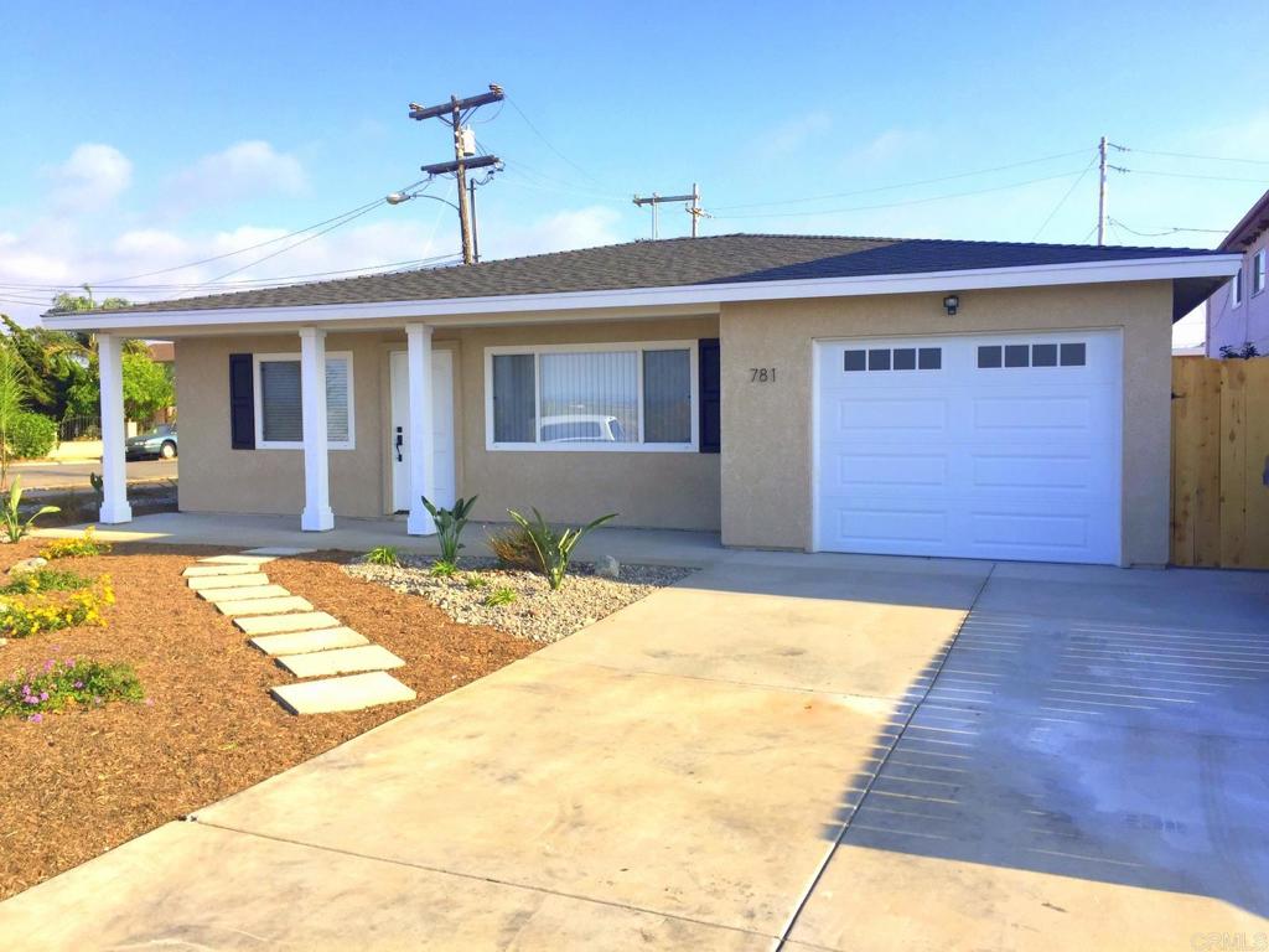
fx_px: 1063
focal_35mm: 29
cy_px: 476
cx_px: 634
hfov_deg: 61.7
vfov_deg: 48.2
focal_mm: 4.15
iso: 32
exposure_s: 1/1464
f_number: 2.2
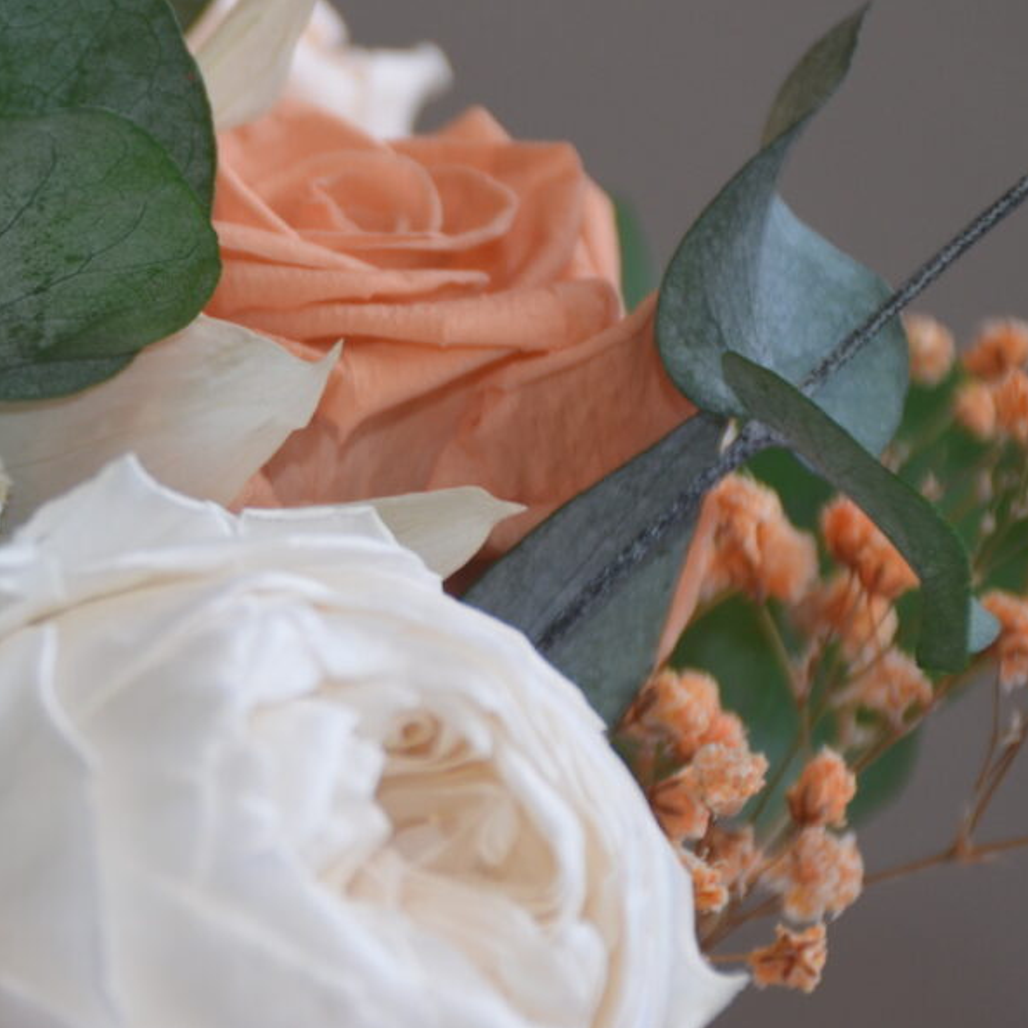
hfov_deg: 7.2
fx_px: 8100
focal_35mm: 241
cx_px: -92
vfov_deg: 7.3
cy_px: 552
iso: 400
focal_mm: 75
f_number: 5
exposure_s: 1/125
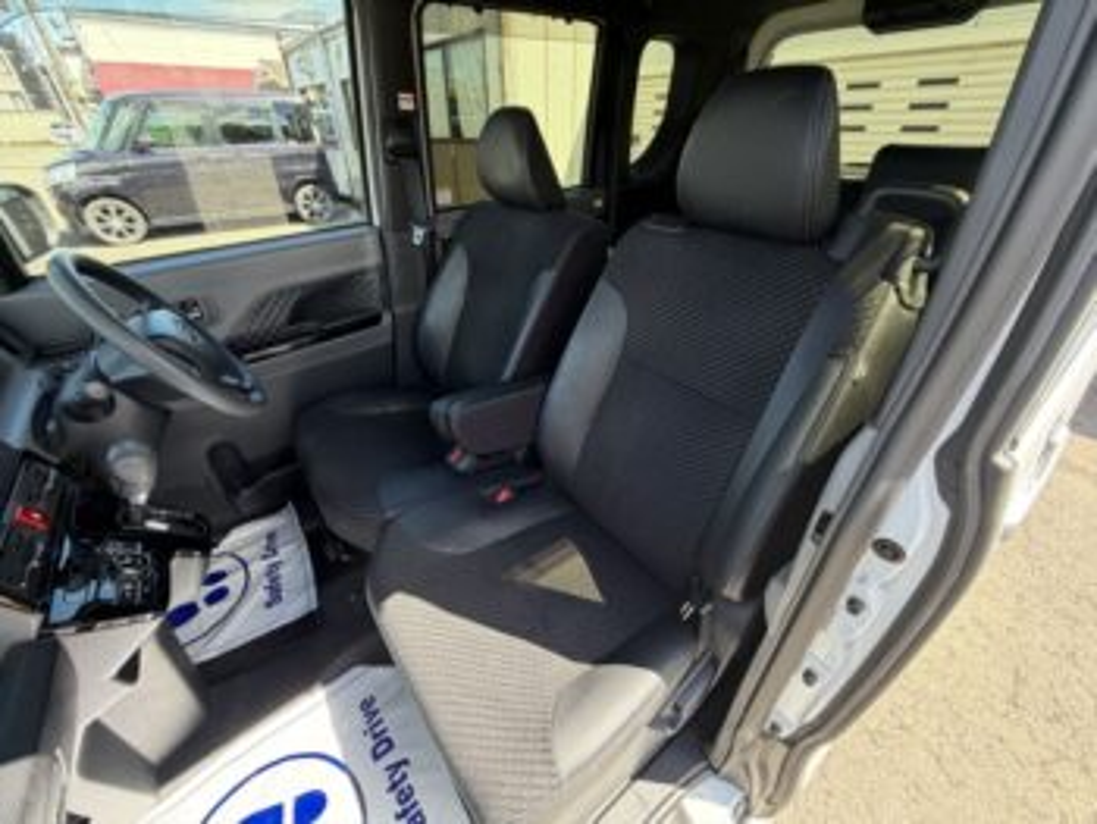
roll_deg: -0.2
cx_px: 548
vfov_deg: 85.7
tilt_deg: -32.9
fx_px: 444
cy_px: 412
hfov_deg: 102.0
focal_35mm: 14
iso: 80
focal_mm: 2.22
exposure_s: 1/121
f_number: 2.2
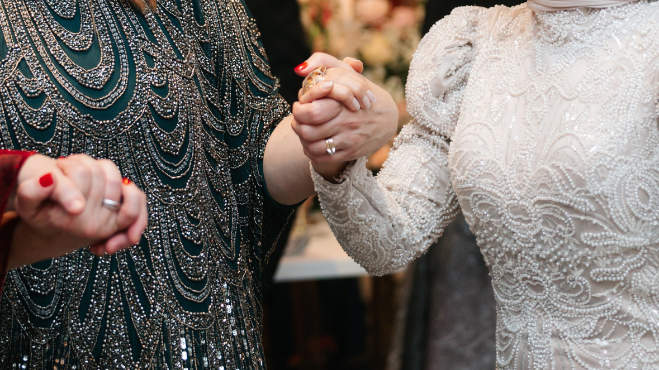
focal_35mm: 142
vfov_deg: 8.5
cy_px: 35
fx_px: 2481
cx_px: 131
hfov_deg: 15.0
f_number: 2.4
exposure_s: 1/160
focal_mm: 60
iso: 640
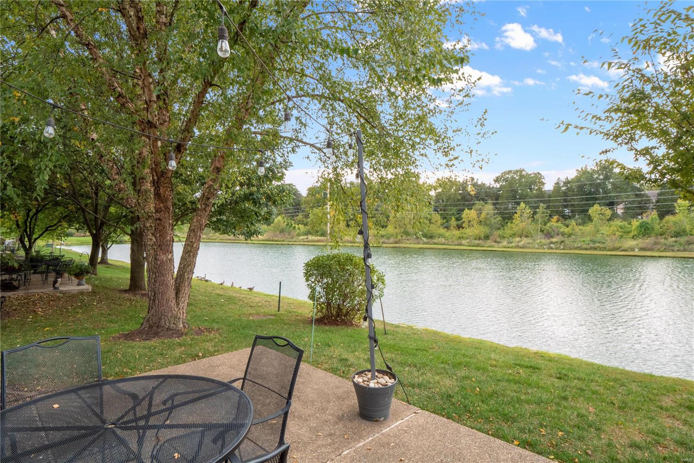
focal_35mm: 20
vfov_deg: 61.9
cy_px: 232
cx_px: 347
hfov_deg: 84.0
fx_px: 385
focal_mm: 10
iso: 400
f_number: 10
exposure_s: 1/40
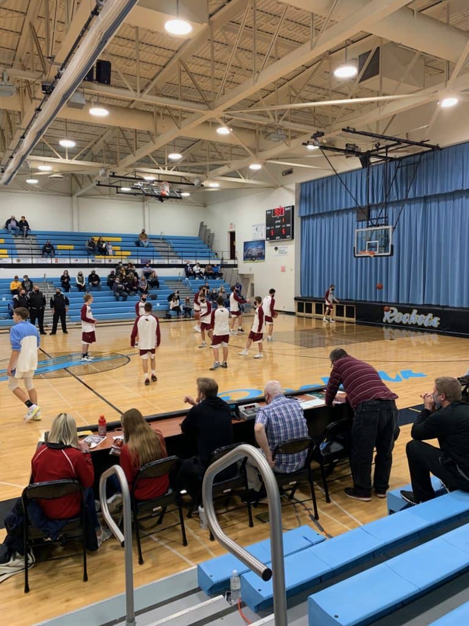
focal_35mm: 26
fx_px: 470
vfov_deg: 67.3
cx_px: 234
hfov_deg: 53.1
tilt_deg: -4.6
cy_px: 313
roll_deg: +0.5
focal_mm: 4.25
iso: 100
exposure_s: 1/61
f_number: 1.8
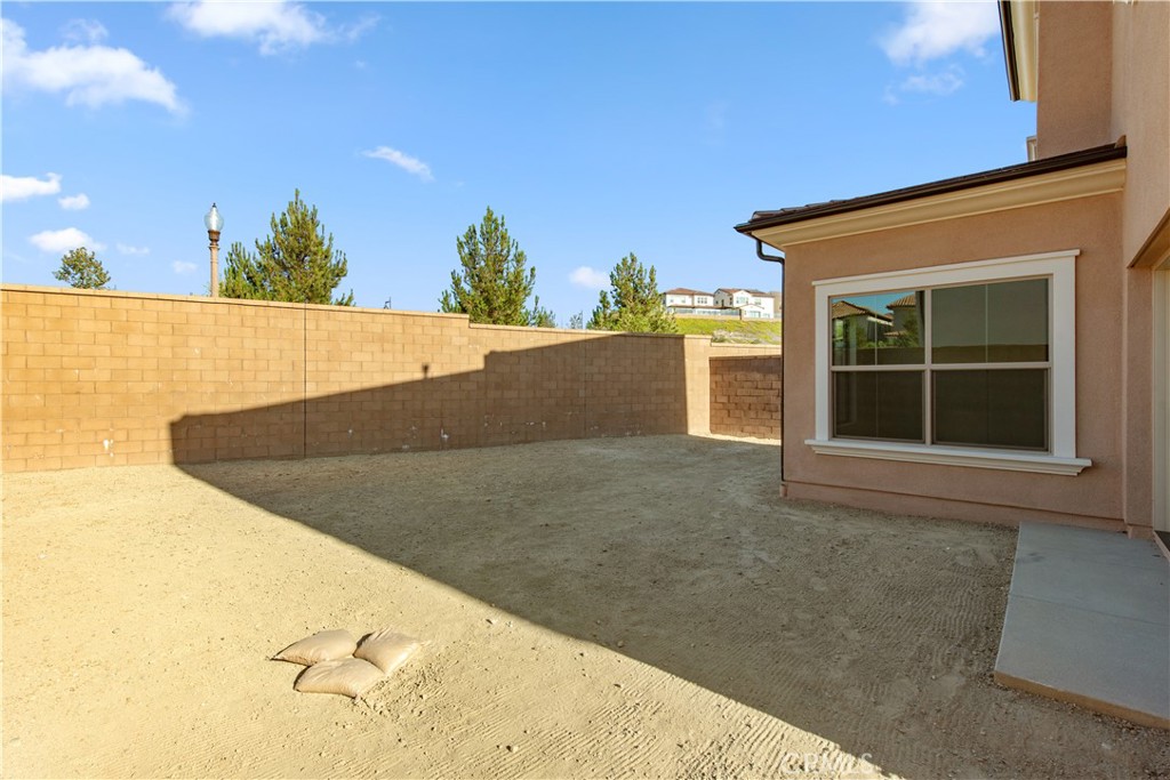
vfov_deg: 73.8
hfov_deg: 96.7
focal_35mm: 16
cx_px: 585
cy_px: 390
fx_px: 520
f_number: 10
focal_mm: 16
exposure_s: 1/400
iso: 200
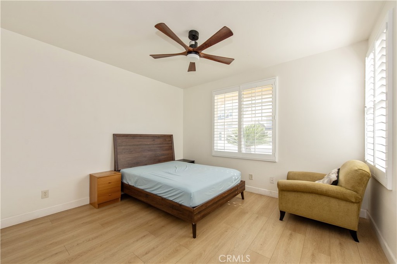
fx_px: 154
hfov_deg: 104.2
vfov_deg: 81.2
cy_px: 132
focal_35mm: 14
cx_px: 198
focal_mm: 14
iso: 360
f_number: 5.6
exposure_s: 1/125
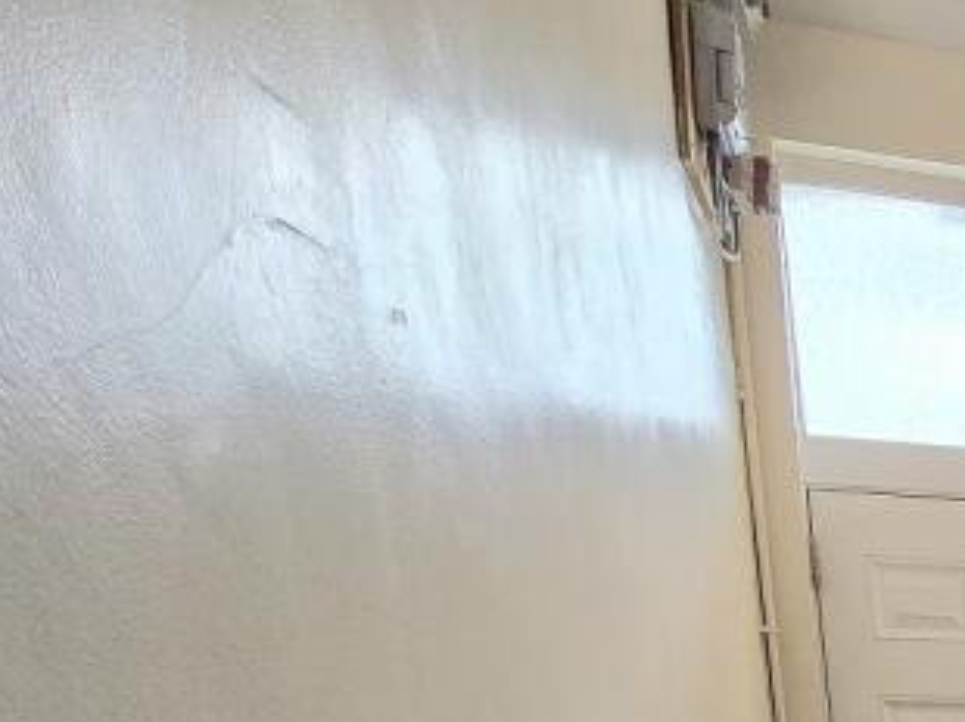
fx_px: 1198
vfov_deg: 26.5
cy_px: 1015
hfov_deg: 27.7
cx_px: 1482
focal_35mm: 43
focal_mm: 2.2
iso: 200
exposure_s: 1/100
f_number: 2.2
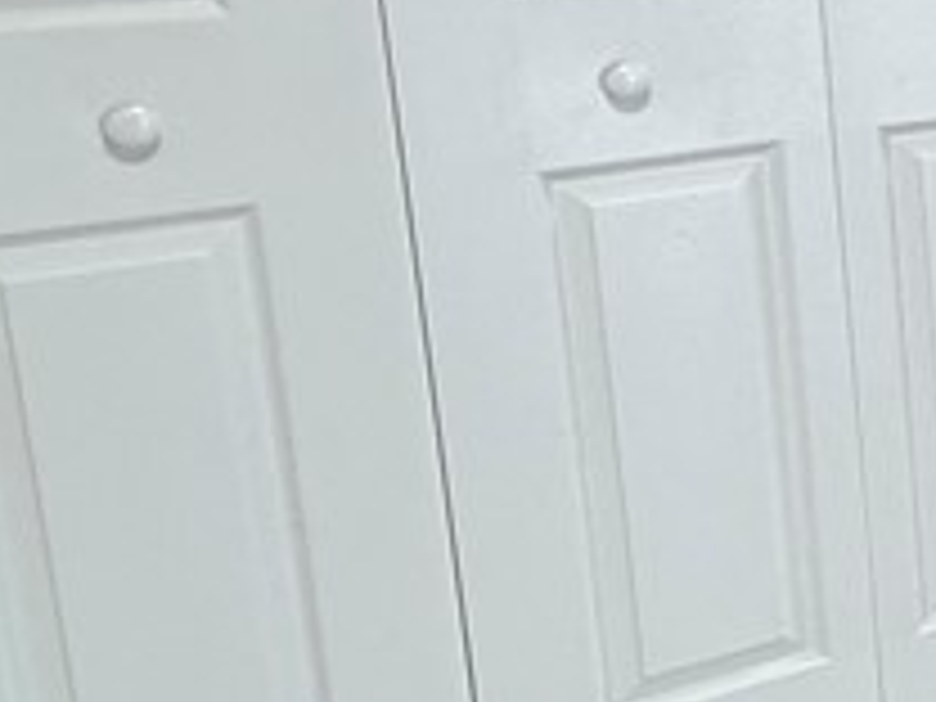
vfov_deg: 20.8
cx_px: 1778
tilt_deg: -11.5
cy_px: 40
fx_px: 1866
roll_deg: -0.6
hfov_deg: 19.3
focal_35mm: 69
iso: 250
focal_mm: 2.22
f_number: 2.2
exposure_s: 1/120
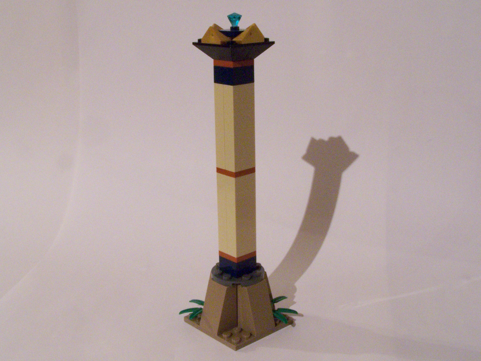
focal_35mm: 51
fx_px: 709
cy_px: 180
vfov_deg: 28.6
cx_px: 240
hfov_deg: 37.5
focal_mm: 8.5
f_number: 8
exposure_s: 1/2
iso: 400
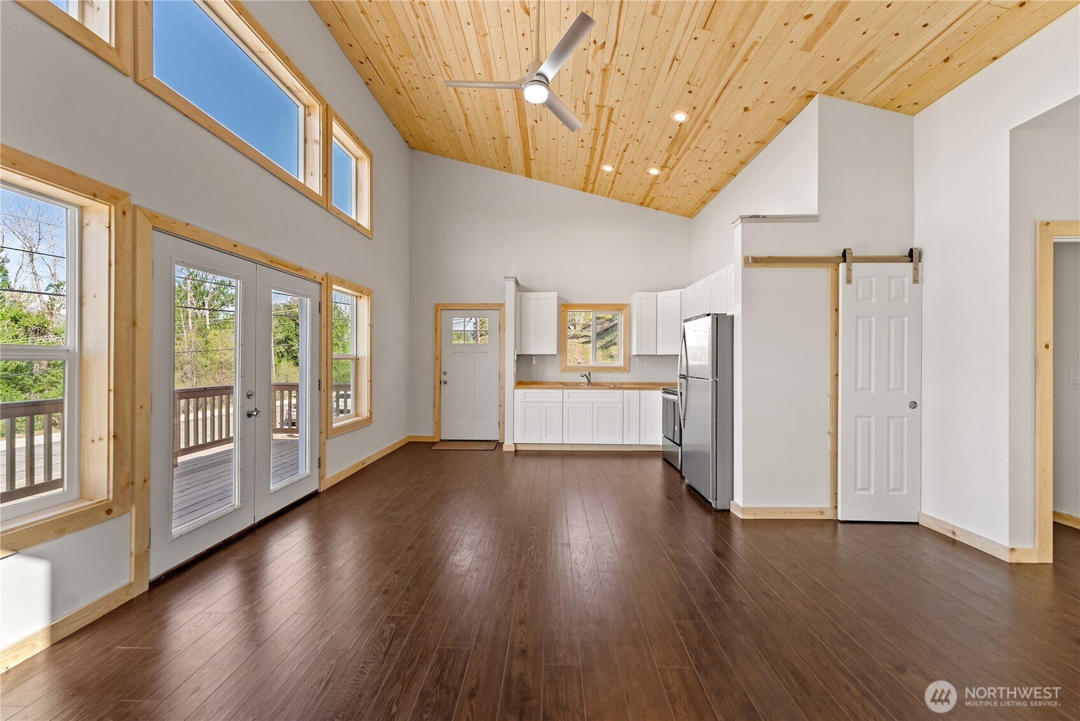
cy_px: 360
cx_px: 540
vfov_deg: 81.3
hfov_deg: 104.2
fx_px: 420
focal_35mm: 14
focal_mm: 14
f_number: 3.2
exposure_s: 1/40
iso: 400
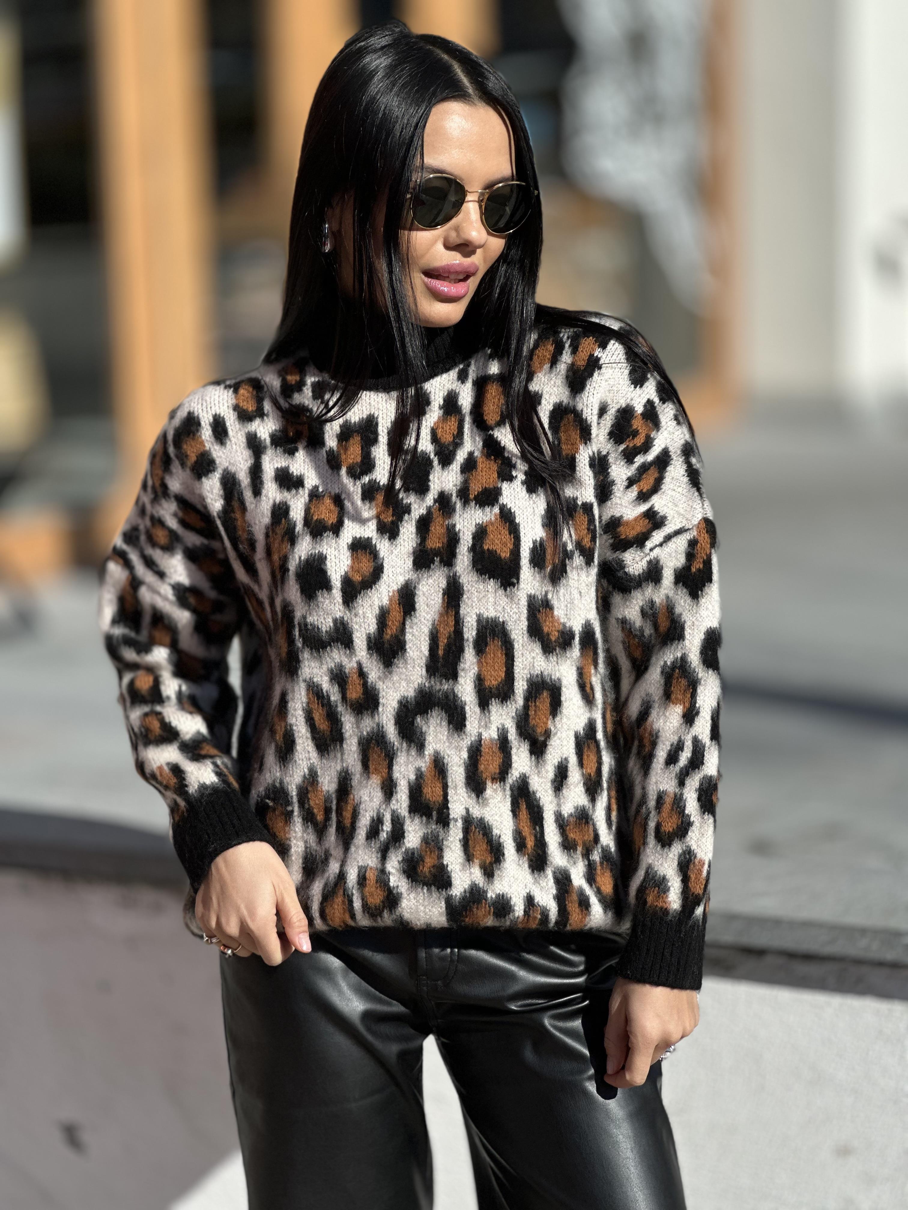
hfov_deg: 19.1
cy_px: 605
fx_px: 2693
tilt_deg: -7.6
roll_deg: +1.3
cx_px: 454
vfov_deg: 25.3
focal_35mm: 77
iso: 32
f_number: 2.8
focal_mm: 9
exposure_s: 1/1449
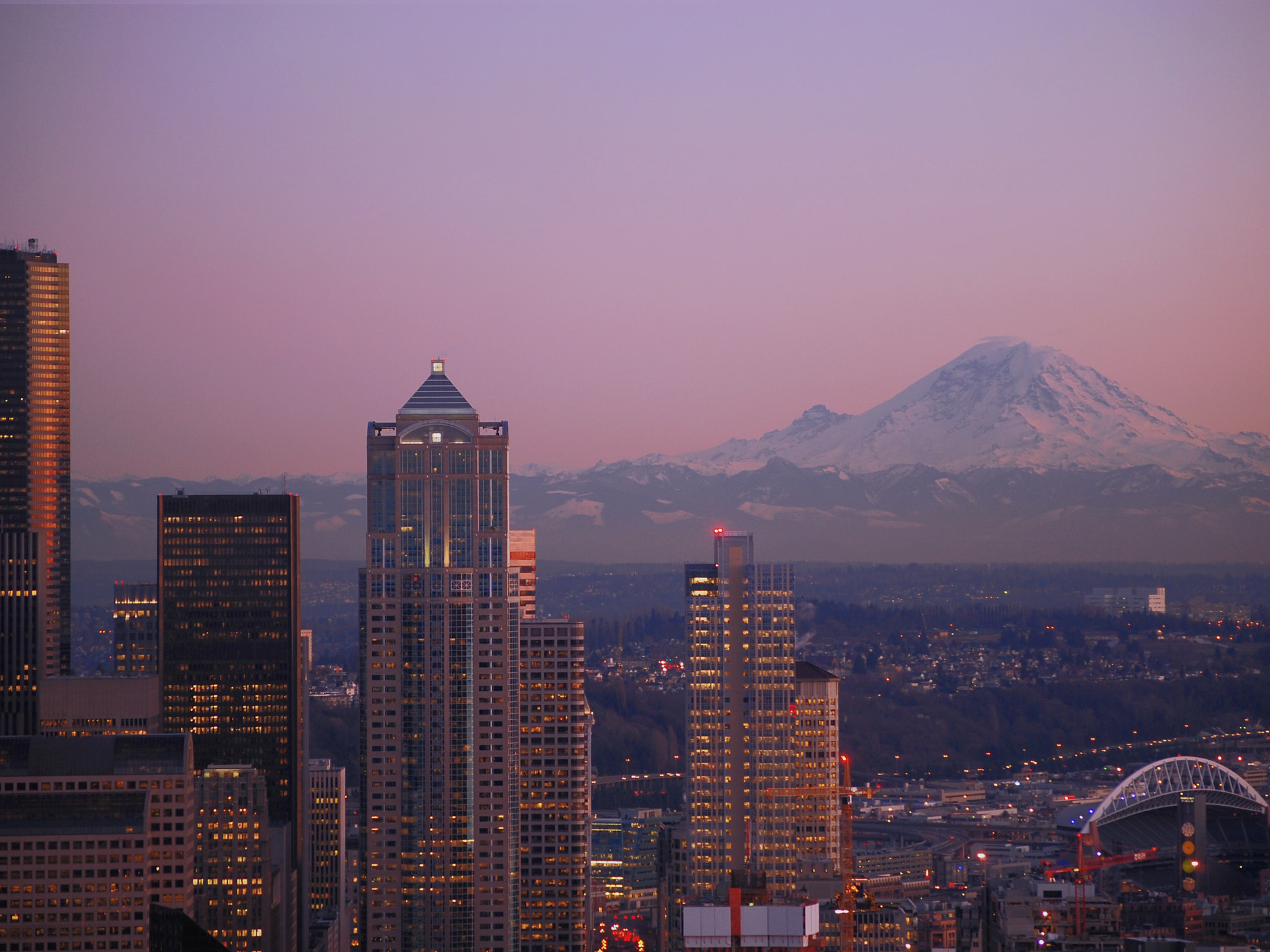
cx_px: 616
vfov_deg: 10.2
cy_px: 476
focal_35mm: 146
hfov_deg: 13.5
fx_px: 5356
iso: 200
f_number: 4.5
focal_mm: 90
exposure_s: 1/13
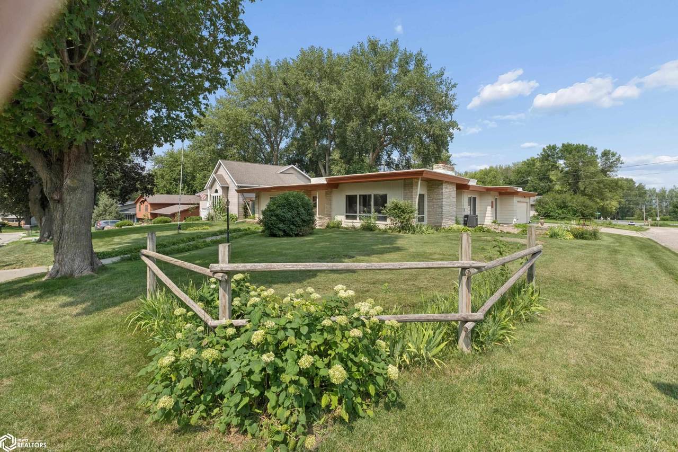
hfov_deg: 100.4
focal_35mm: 15
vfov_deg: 77.3
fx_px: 282
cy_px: 226
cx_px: 339
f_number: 8
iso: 250
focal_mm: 10
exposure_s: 1/500
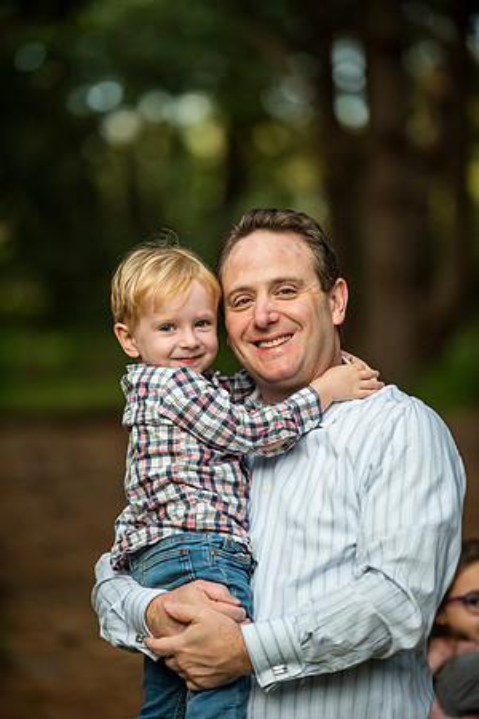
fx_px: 3592
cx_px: 240
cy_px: 360
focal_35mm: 180
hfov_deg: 7.6
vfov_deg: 11.4
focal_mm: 180
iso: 1250
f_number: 3.2
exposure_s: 1/250
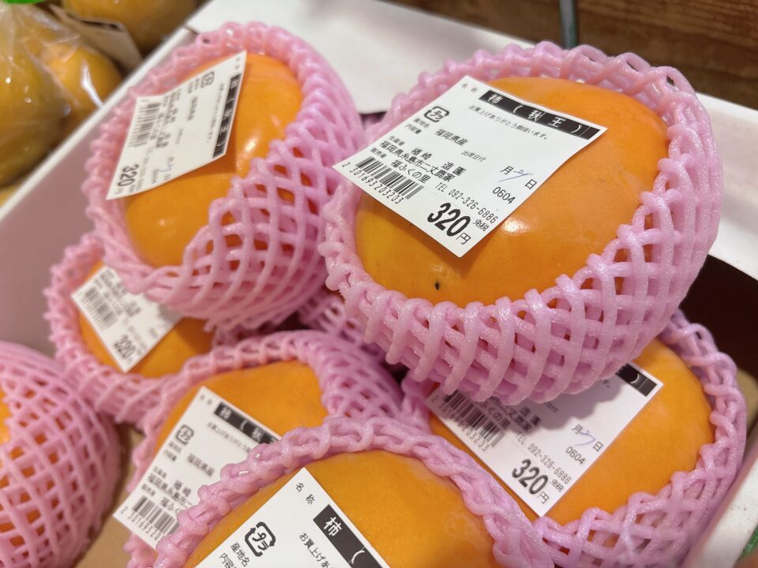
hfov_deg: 67.3
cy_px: 284
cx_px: 379
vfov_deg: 53.1
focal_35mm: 26
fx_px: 569
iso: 100
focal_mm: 5.96
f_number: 1.6
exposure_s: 1/60
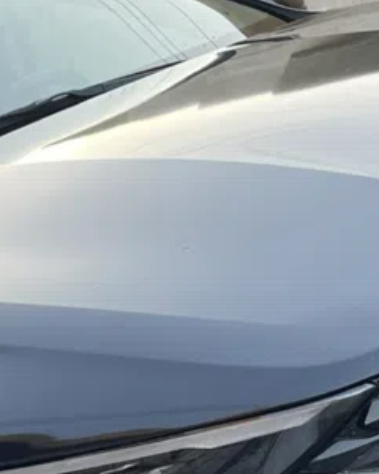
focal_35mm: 111
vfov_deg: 16.7
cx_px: 11
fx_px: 1556
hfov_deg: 13.7
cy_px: 547
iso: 80
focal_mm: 5.1
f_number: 1.6
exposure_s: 1/121
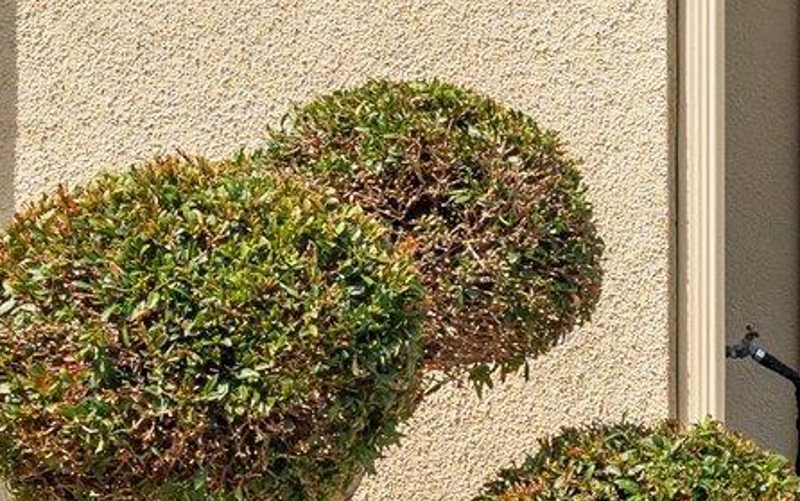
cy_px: 1
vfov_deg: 9.0
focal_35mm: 145
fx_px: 3162
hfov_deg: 14.3
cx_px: 744
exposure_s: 1/125
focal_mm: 21
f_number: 9
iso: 100
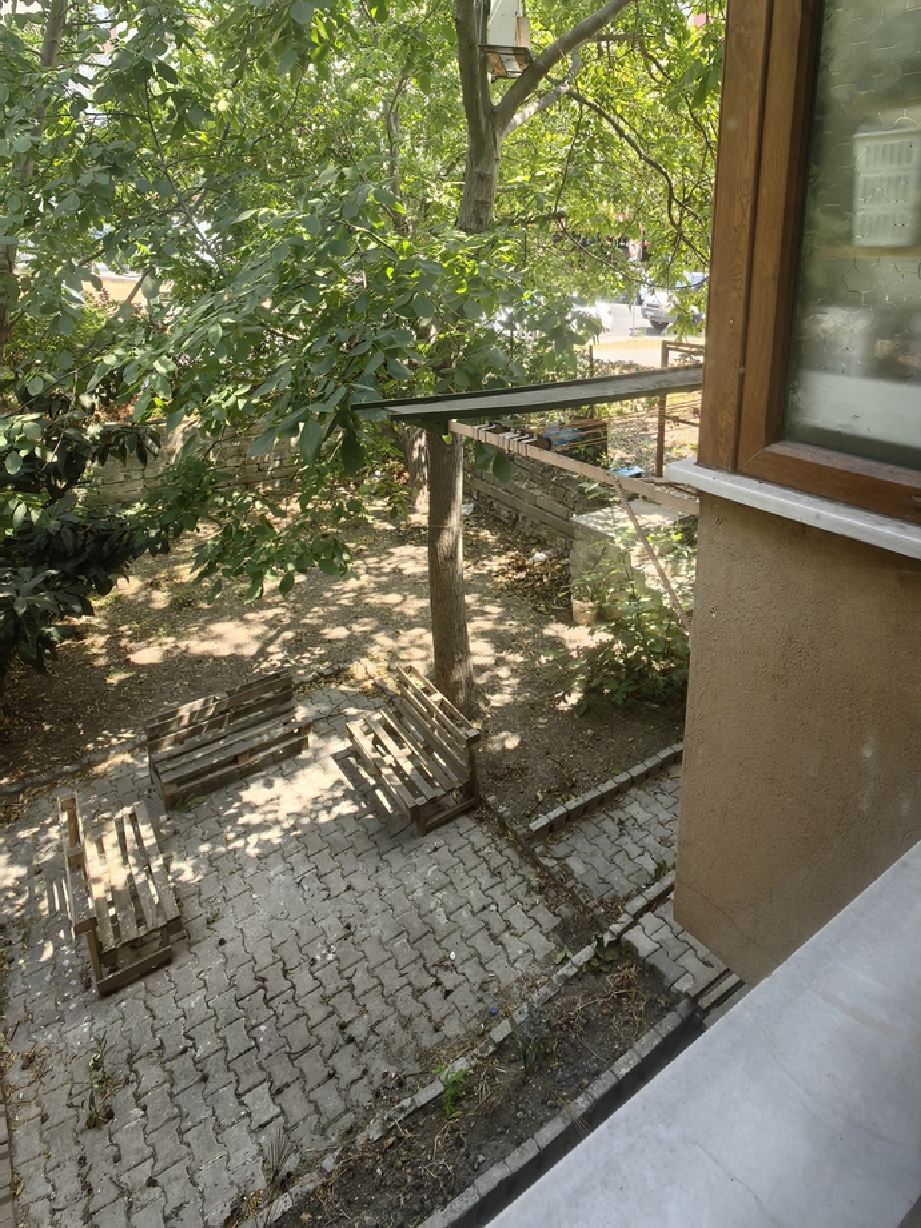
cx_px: 460
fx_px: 745
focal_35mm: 21
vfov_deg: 79.0
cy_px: 614
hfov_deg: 63.4
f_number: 2.2
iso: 50
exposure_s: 1/205
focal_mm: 1.76
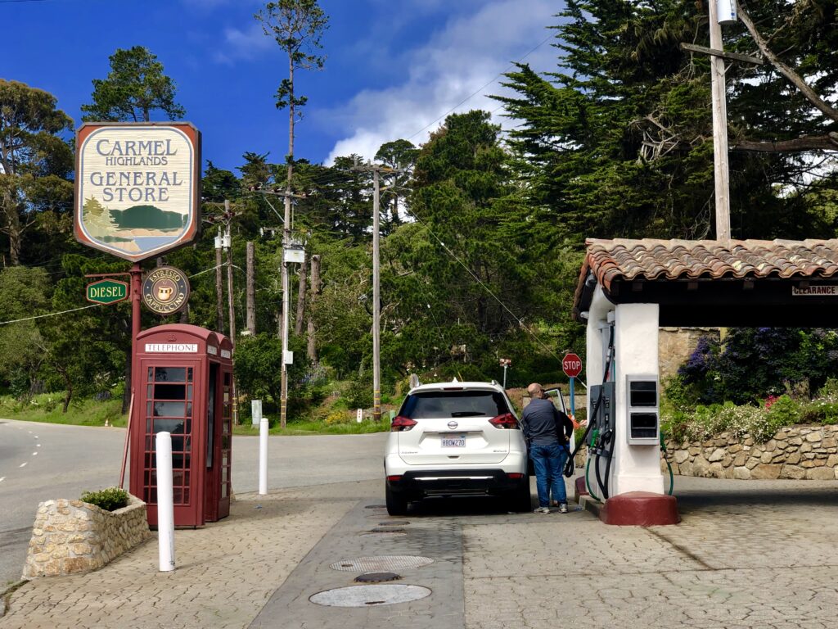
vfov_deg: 28.0
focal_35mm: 52
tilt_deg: +6.2
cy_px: 314
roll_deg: -1.1
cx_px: 419
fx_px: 1259
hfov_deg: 36.8
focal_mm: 6
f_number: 2.4
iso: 16
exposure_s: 1/827
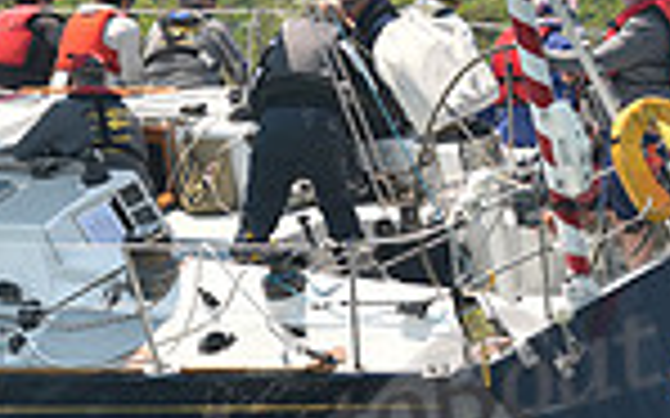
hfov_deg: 7.5
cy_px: 231
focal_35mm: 278
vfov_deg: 4.7
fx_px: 5074
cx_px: -85
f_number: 4.5
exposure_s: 1/640
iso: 250
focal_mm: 70
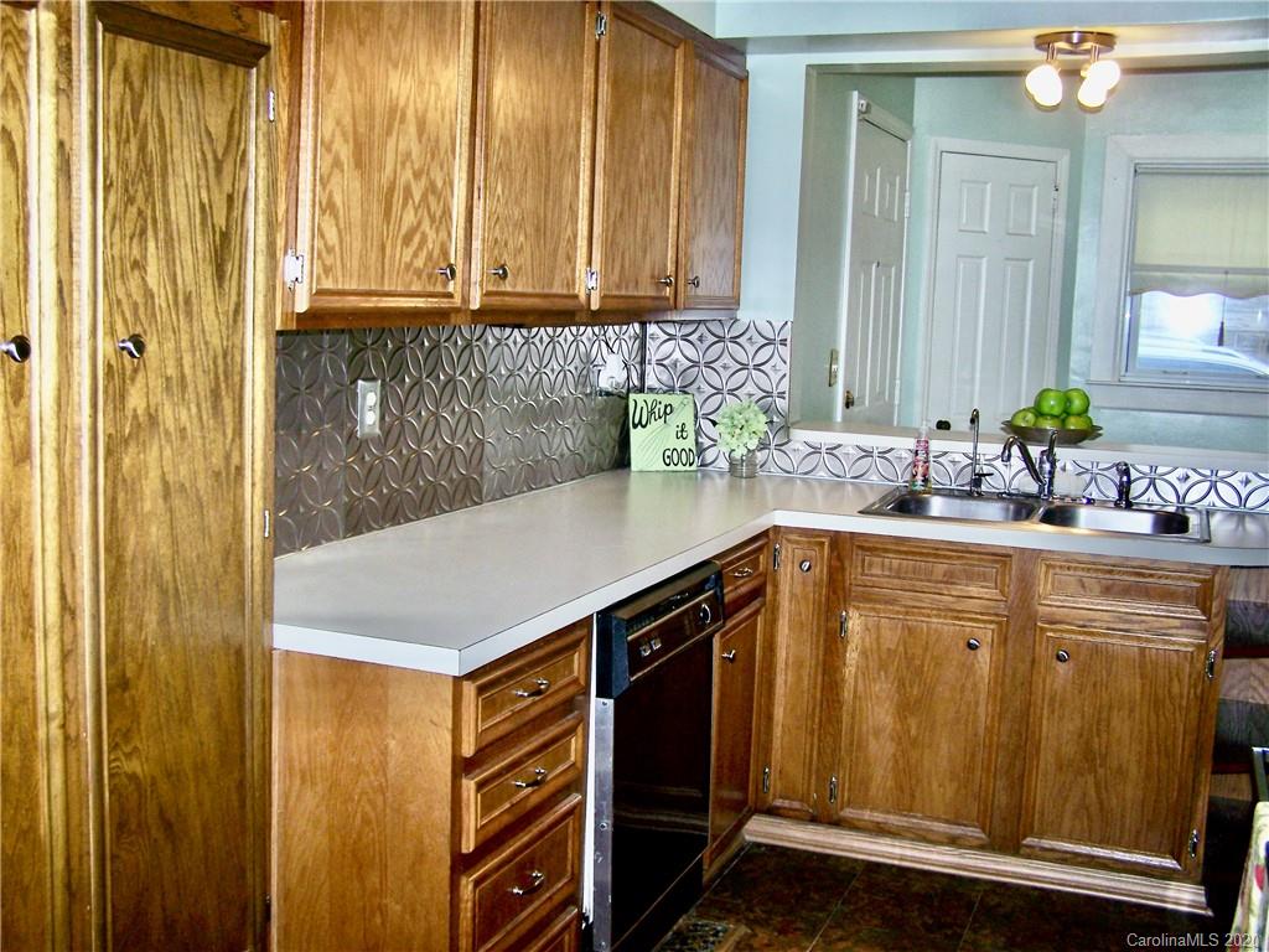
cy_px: 476
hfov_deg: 49.0
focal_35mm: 38
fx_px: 1393
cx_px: 634
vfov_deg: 37.7
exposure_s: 1/60
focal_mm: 6.3
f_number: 2.8
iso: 80
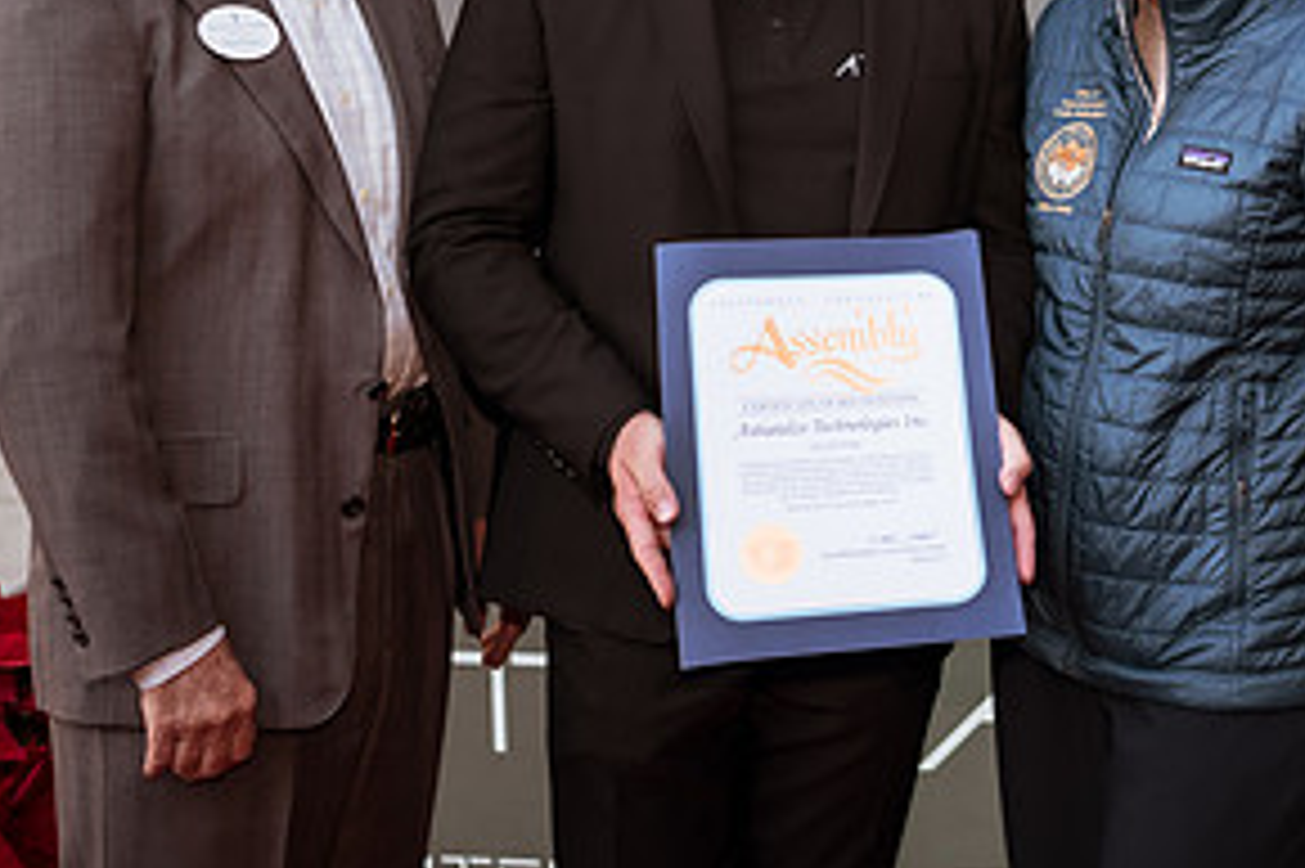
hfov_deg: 28.5
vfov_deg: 19.1
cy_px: 88
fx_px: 2536
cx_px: 963
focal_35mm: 70
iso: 200
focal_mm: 35
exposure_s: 1/400
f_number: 1.8
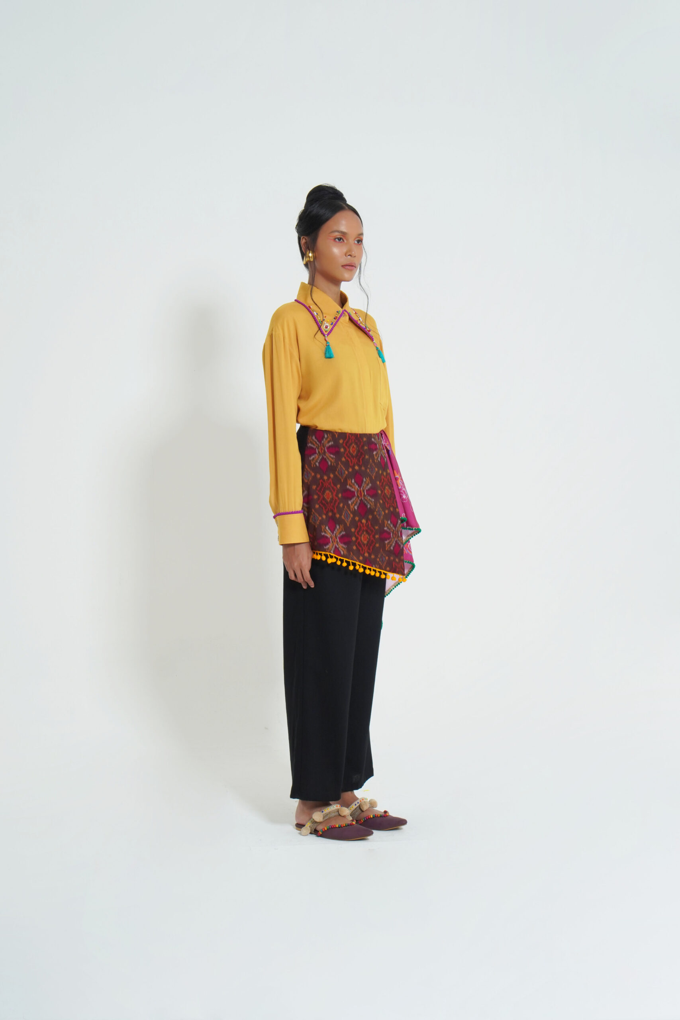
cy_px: 510
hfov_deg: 25.8
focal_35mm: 52
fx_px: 1487
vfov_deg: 37.8
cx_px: 340
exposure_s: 1/160
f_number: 8
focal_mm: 35
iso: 250
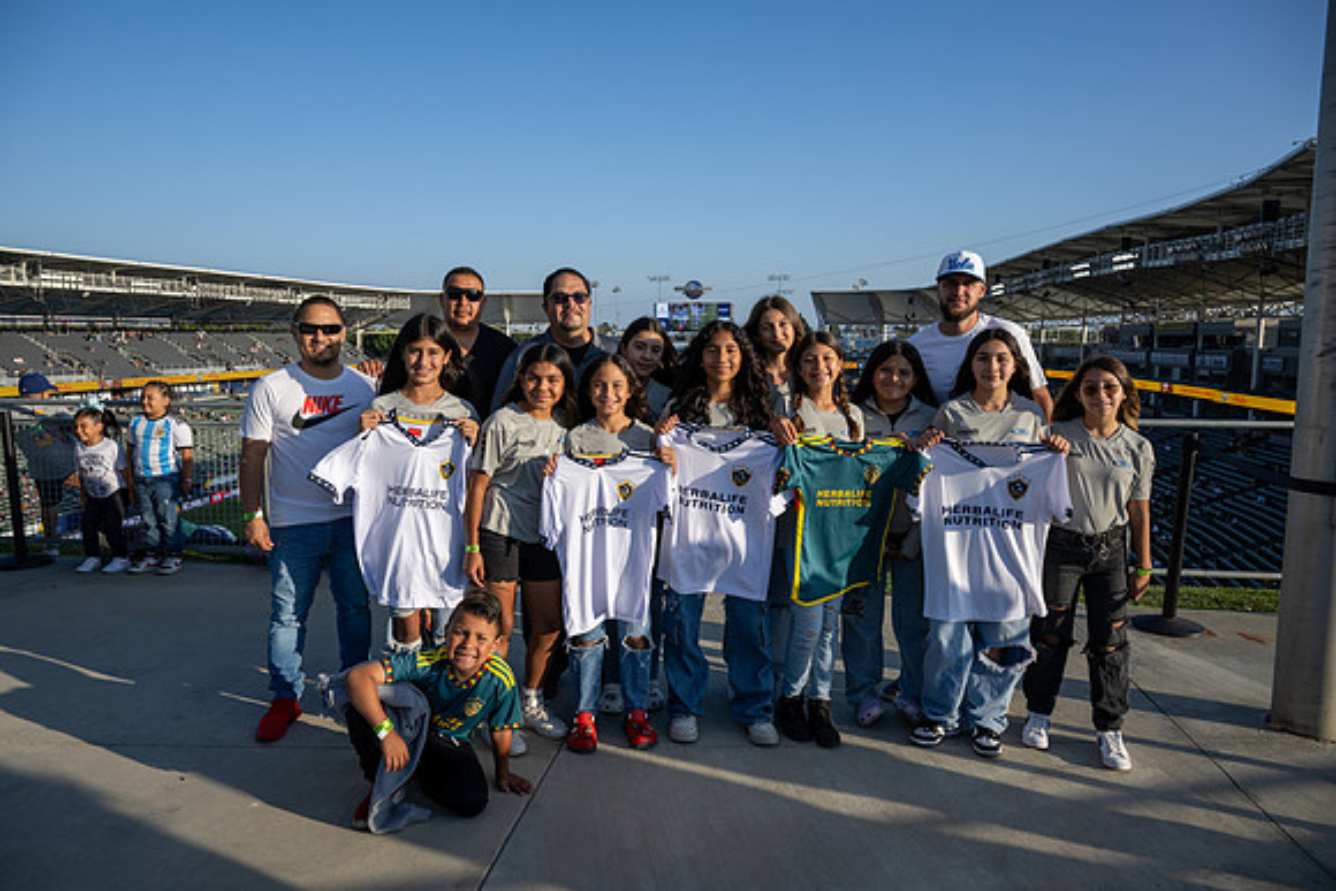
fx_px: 891
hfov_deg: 73.7
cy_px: 446
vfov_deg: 53.2
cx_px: 668
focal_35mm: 24
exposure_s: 1/400
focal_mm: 24
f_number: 8
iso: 140
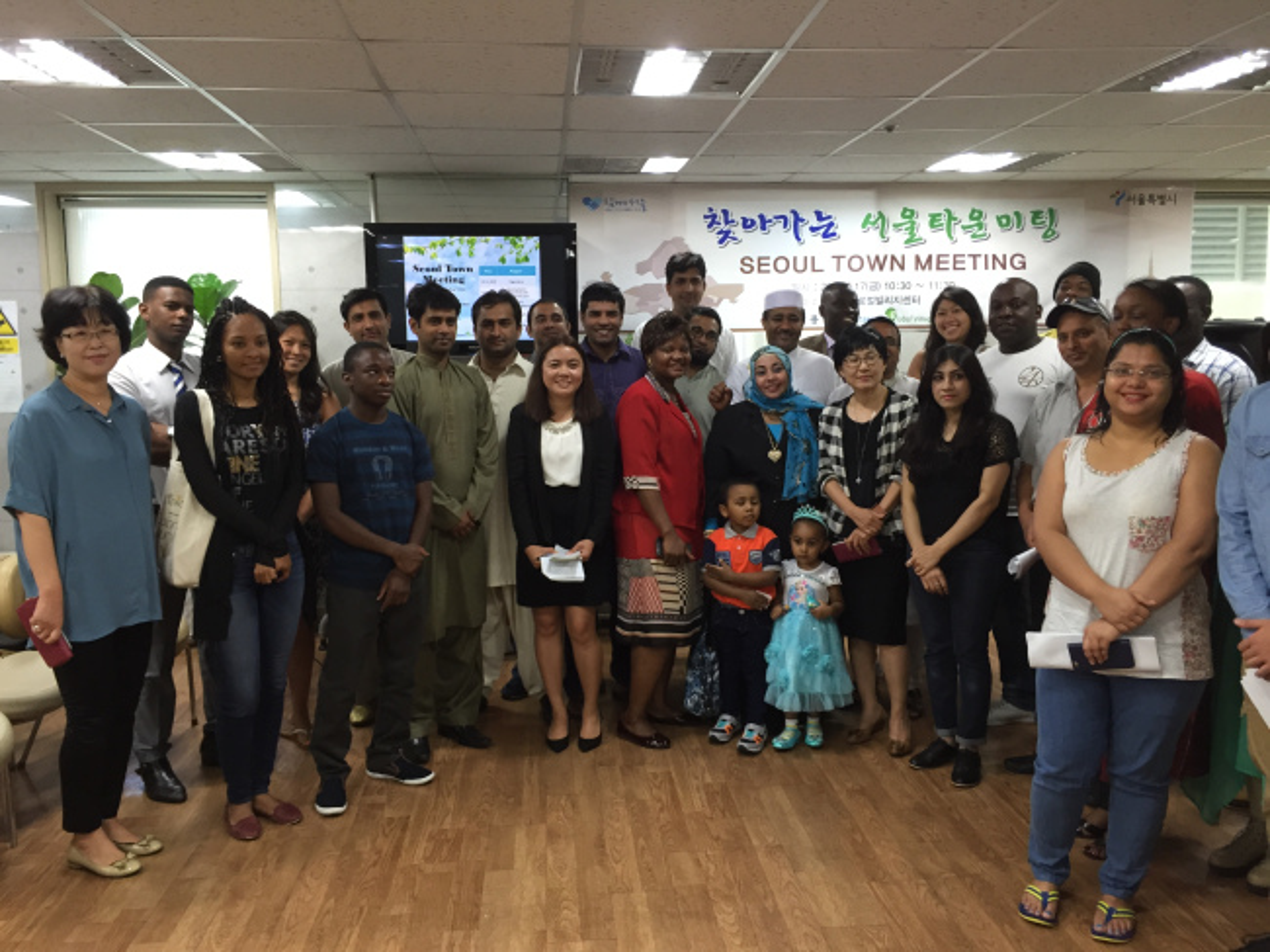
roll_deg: +0.4
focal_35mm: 29
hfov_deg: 61.7
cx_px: 635
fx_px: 1064
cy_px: 476
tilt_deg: -6.2
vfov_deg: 48.2
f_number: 2.2
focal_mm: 4.15
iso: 80
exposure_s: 1/30
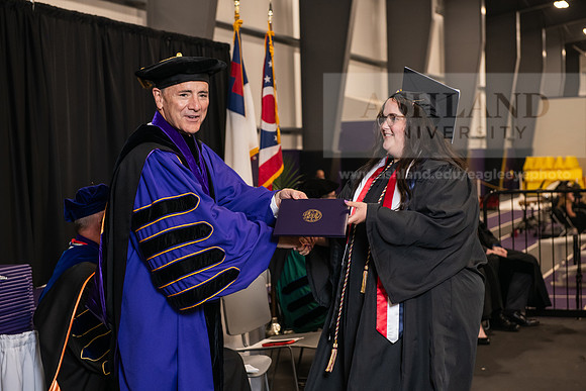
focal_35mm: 70
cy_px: 196
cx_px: 293
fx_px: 1140
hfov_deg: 28.8
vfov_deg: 19.5
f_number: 5
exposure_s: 1/125
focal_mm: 70
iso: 1600
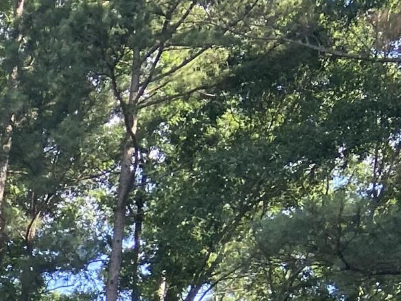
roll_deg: -2.6
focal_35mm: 130
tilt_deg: -2.5
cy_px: 714
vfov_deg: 10.0
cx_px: -471
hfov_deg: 12.7
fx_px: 1506
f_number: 1.8
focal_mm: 4.25
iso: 32
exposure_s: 1/534
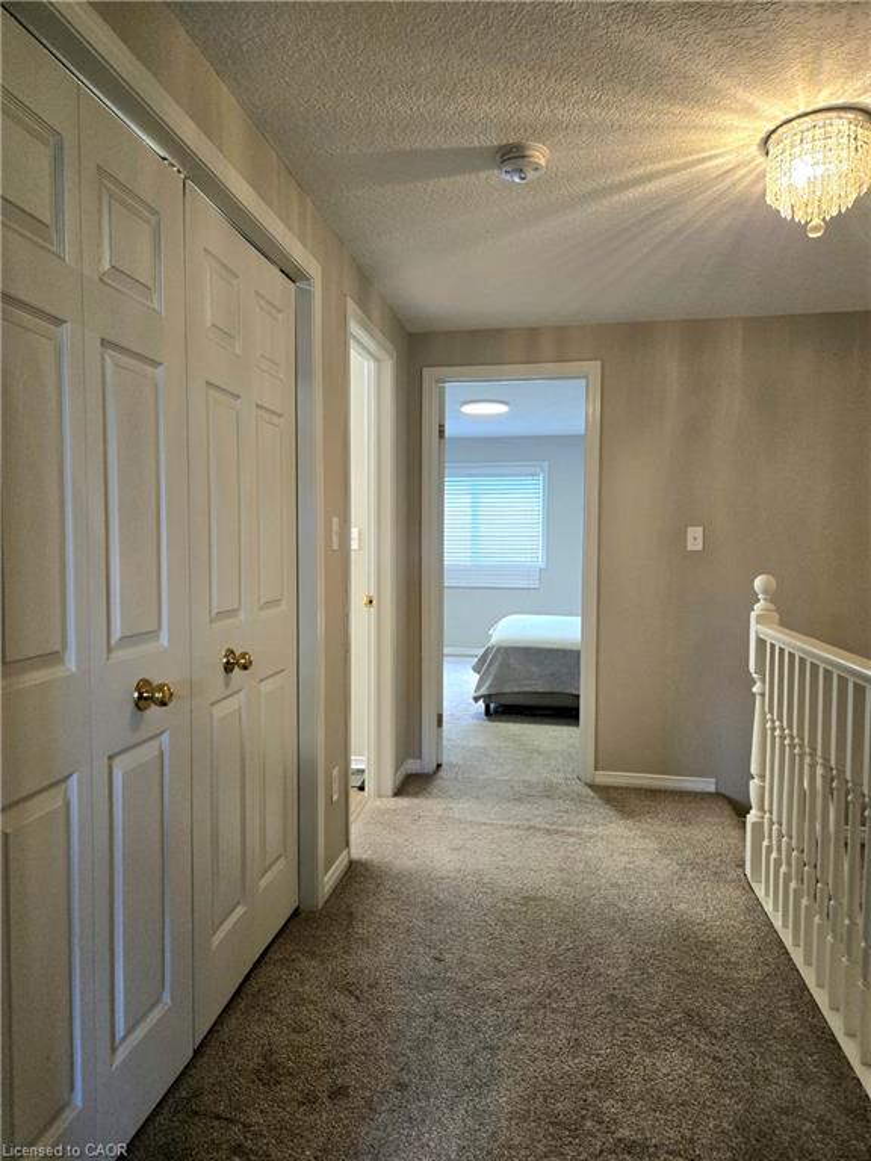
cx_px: 436
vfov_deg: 73.9
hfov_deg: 58.9
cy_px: 580
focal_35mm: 23
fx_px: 772
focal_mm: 5.4
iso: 320
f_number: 1.8
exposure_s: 1/120
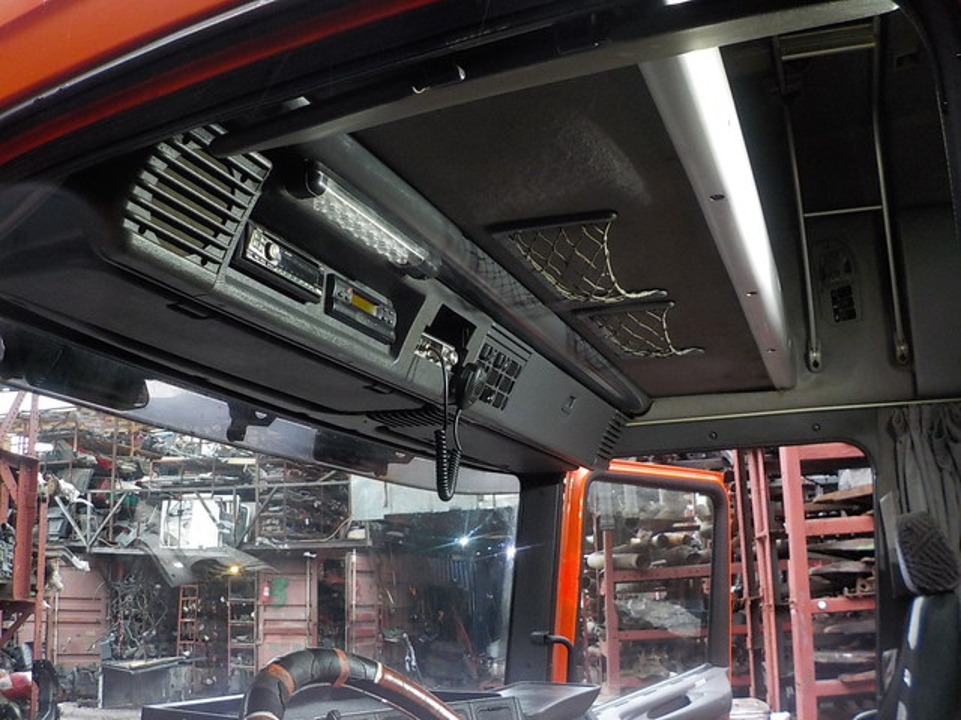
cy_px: 360
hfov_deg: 60.0
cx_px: 480
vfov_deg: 46.8
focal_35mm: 30
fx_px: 833
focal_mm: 4.1
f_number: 3.3
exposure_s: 1/30
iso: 320
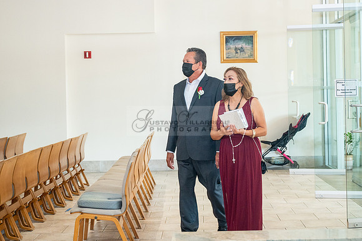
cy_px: 106
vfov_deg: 19.8
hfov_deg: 29.3
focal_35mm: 69
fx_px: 691
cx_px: 205
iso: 2000
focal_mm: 49
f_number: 4
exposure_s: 1/200
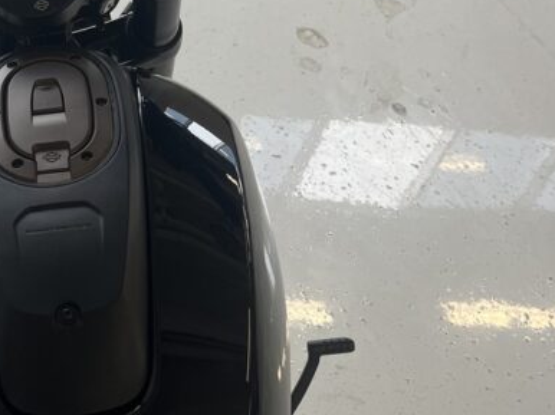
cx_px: 60
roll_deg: -15.4
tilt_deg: -39.1
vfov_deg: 21.0
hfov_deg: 27.2
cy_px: 70
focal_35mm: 69
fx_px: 1106
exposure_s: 1/154
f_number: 1.6
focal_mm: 5.1
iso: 40
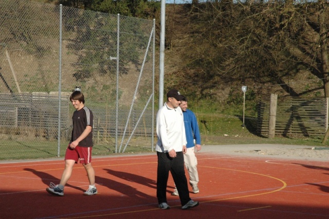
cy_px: 110
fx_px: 959
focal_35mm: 105
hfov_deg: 19.5
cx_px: 164
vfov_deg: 13.0
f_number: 14
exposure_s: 1/800
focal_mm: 70
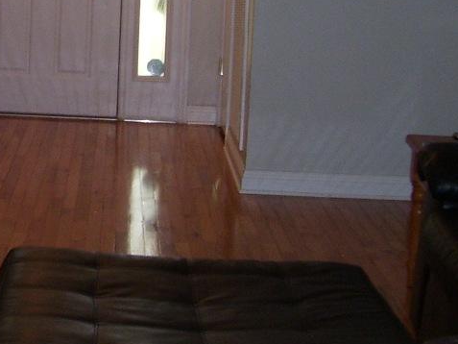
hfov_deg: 18.2
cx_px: -40
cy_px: 26
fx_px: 1376
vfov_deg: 14.1
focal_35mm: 104
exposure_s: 1/60
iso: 125
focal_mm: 6
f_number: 2.7
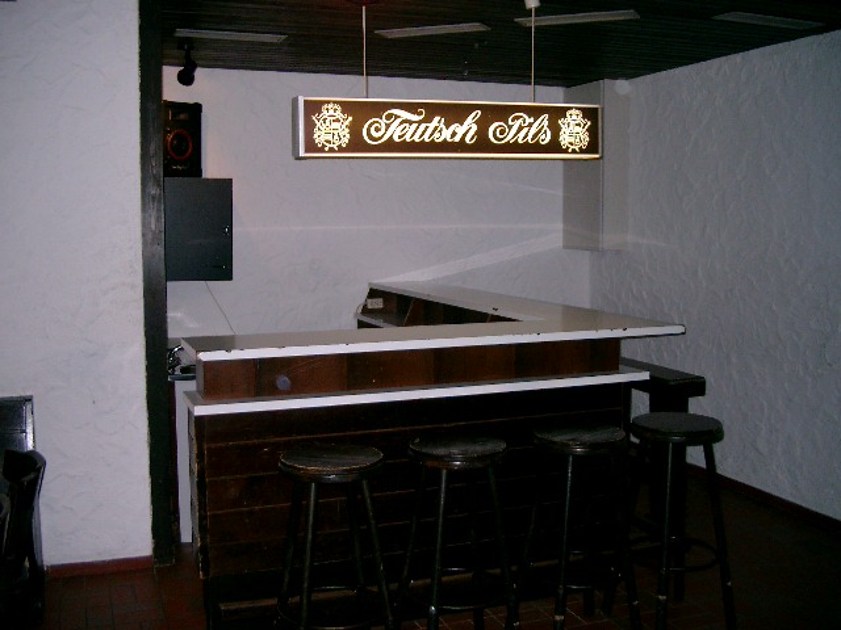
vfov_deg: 38.7
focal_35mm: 37
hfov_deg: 50.1
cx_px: 420
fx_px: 899
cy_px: 315
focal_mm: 7.6
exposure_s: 1/60
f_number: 2.6
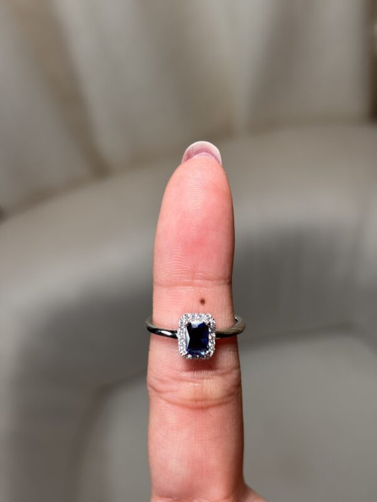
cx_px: 188
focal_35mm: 52
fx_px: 755
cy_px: 251
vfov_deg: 36.8
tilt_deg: -58.5
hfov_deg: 28.0
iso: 50
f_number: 1.6
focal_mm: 5.96
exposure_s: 1/107
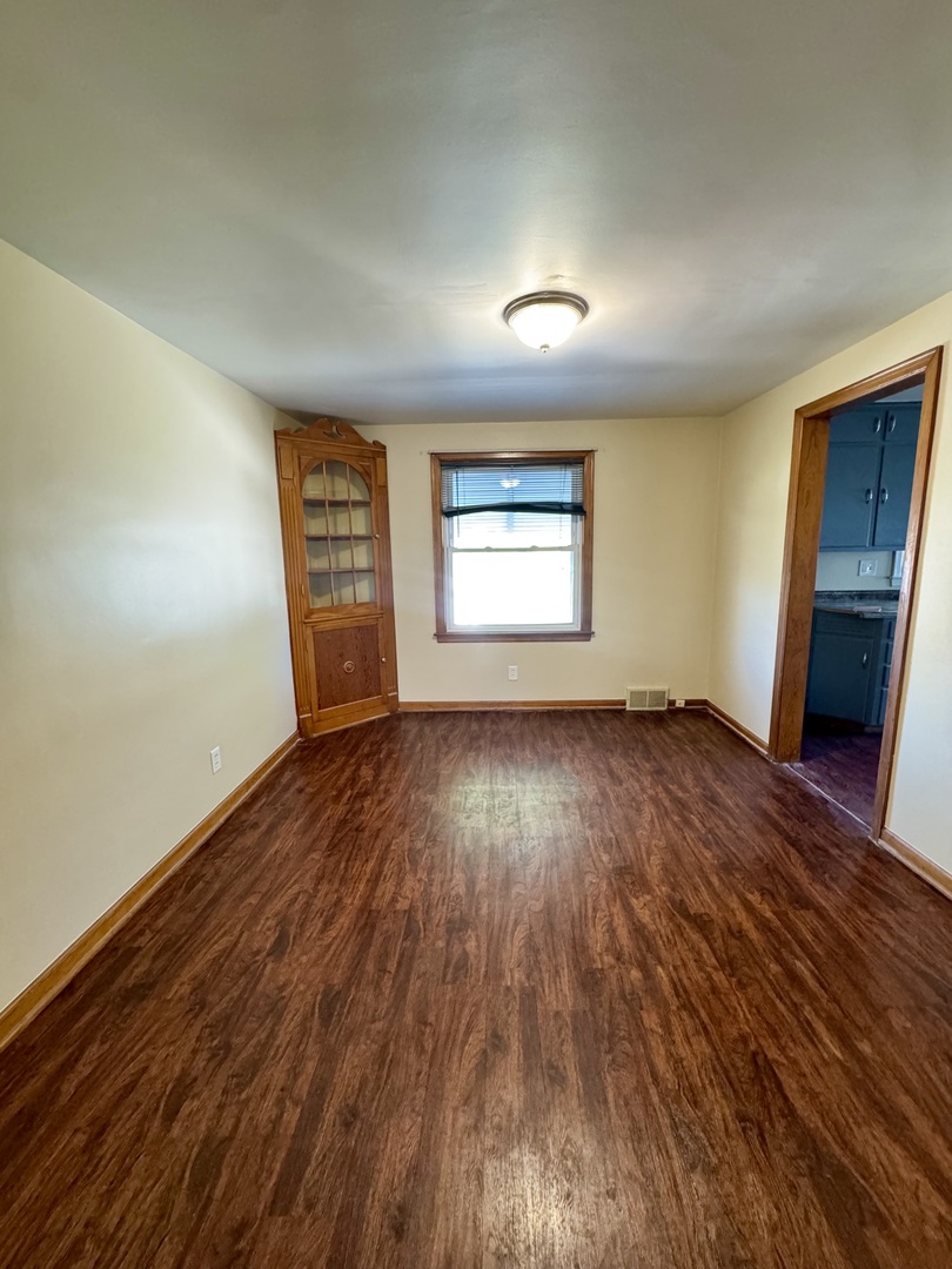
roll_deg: +1.5
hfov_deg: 85.7
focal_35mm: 14
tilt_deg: -9.1
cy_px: 634
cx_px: 476
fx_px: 513
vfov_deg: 102.1
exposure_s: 1/60
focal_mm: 2.22
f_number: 2.2
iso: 800
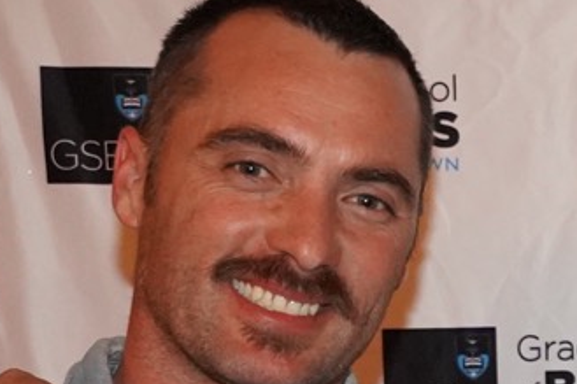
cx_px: 1293
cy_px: 812
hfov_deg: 9.7
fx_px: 3070
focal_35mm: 192
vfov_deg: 6.9
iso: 6400
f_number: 4
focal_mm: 32.8
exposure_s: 1/160
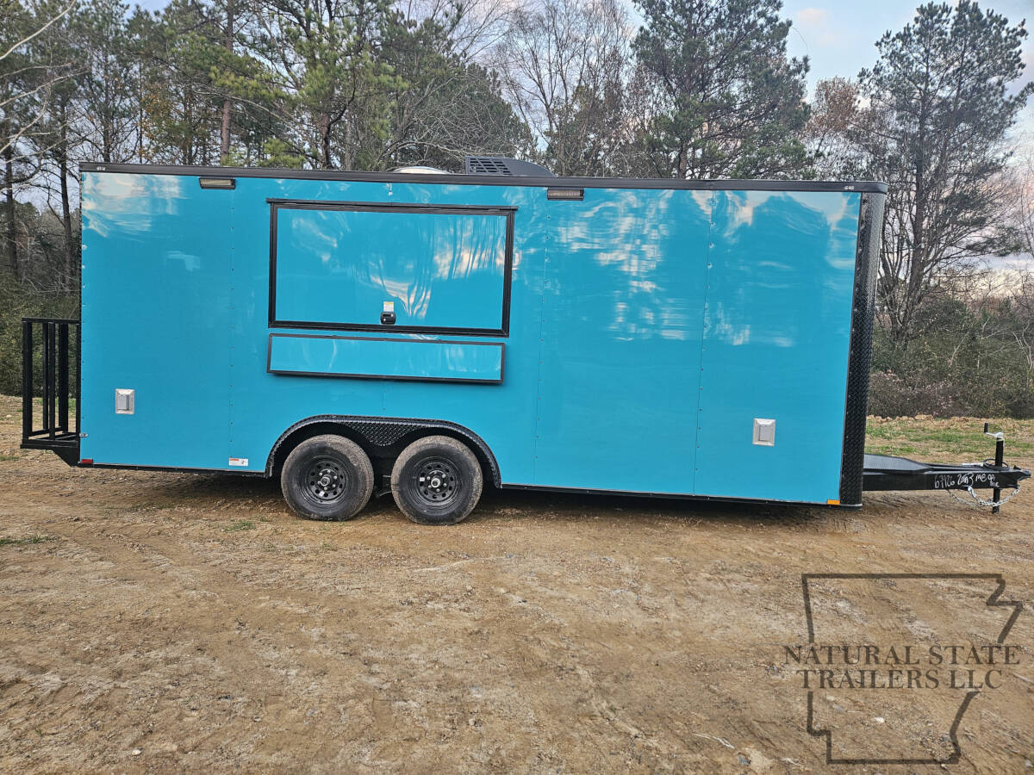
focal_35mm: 23
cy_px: 388
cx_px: 517
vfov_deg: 58.9
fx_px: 687
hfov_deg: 73.9
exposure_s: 1/120
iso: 100
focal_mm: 5.4
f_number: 1.8
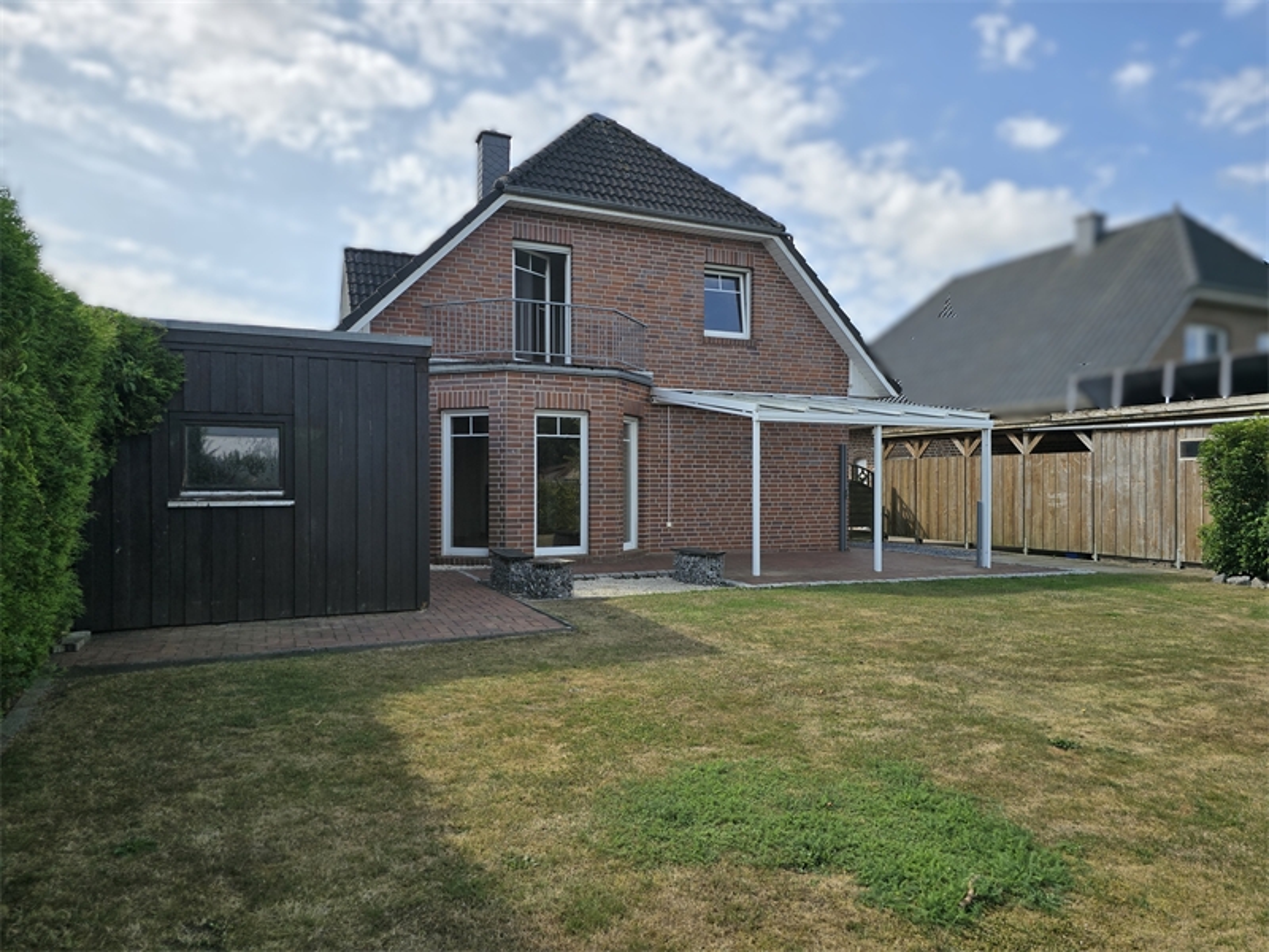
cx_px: 634
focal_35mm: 23
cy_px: 476
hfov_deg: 73.9
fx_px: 843
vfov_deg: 58.9
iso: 12
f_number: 1.7
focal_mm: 6.3
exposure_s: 1/873
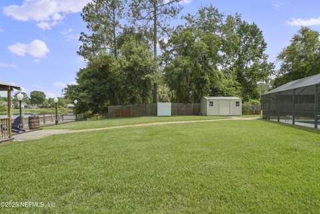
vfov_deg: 67.4
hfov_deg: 90.0
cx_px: 160
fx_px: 160
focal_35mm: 18
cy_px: 107
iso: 100
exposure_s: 1/160
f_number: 9
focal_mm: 18
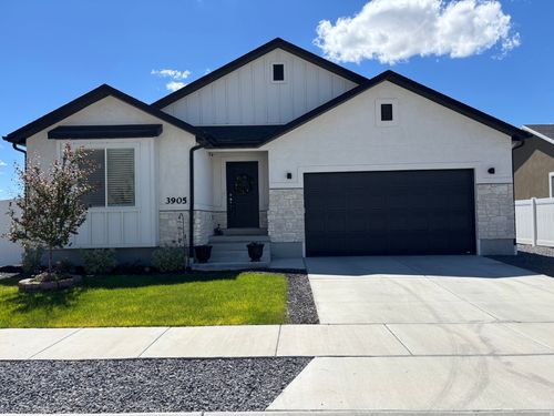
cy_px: 208
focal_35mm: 26
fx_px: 416
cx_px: 277
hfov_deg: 67.3
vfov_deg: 53.1
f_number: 1.6
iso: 50
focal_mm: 5.96
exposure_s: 1/4425
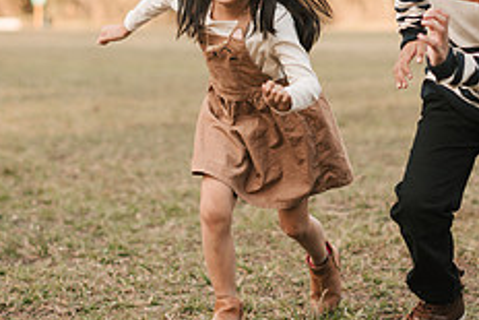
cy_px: 13
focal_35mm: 130
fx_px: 1731
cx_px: 287
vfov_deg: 10.5
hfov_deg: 15.7
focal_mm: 50
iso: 320
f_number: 2
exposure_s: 1/1000
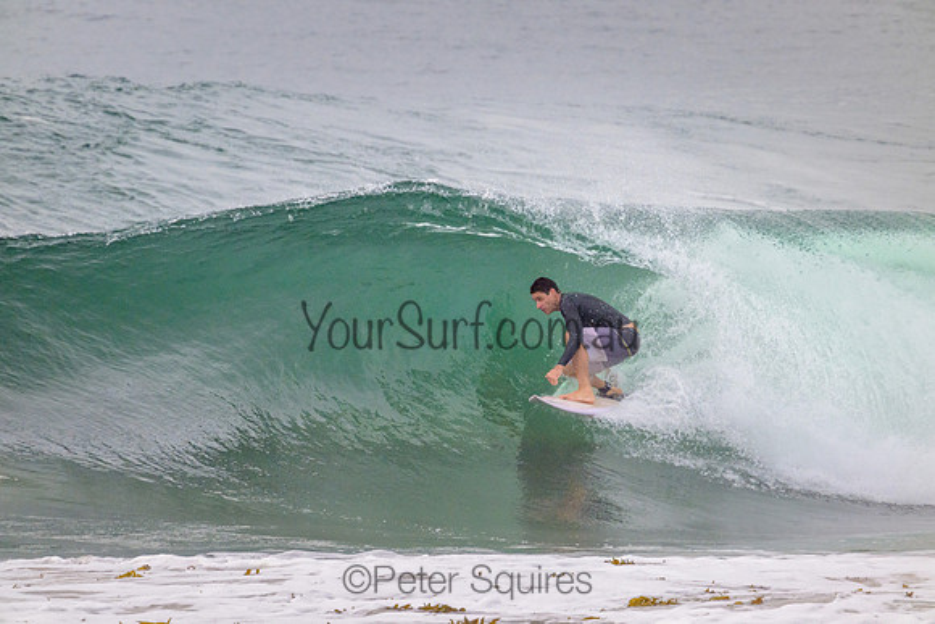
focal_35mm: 800
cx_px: 468
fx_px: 20782
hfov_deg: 2.6
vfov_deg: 1.7
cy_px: 312
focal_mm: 800
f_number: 11
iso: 1600
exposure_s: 1/2000
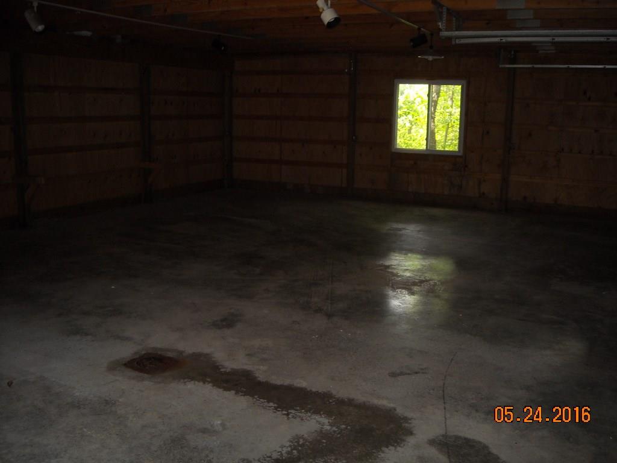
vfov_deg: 40.7
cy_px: 232
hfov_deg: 52.6
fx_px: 624
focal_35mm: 35
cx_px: 308
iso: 100
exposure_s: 1/60
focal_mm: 5.7
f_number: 2.8
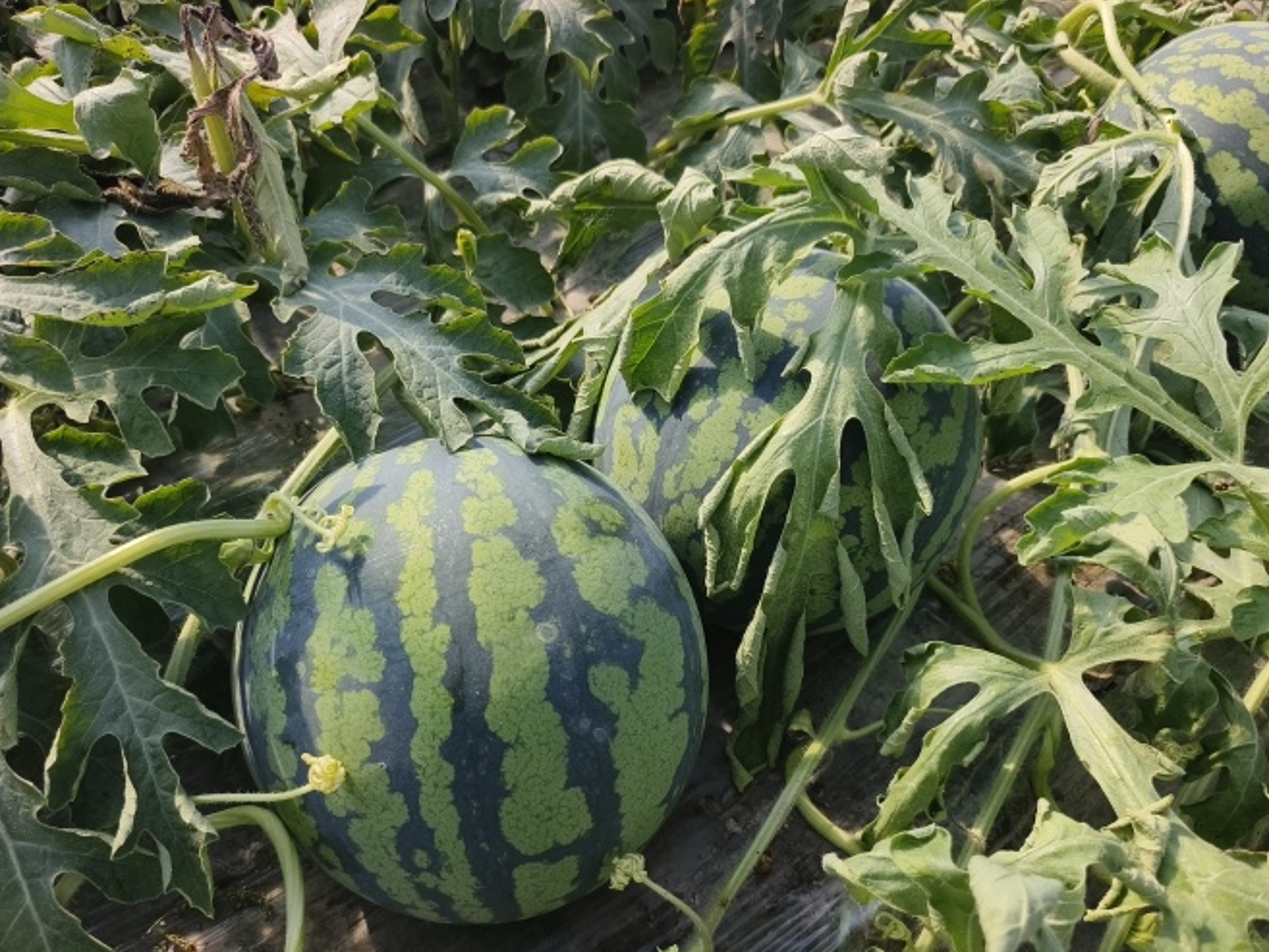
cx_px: 635
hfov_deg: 63.4
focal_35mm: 28
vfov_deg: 49.7
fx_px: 1027
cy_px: 519
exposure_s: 1/1553
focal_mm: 5.5
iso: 72
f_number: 1.75
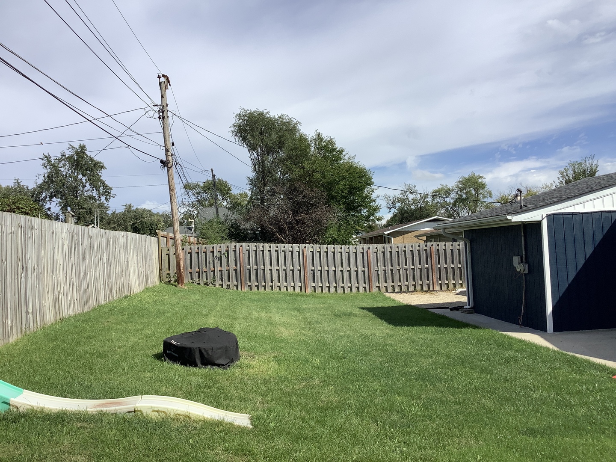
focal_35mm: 31
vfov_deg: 45.4
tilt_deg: +0.8
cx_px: 308
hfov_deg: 58.4
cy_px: 231
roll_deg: +3.0
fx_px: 552
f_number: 2.4
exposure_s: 1/2092
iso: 25
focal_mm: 3.3
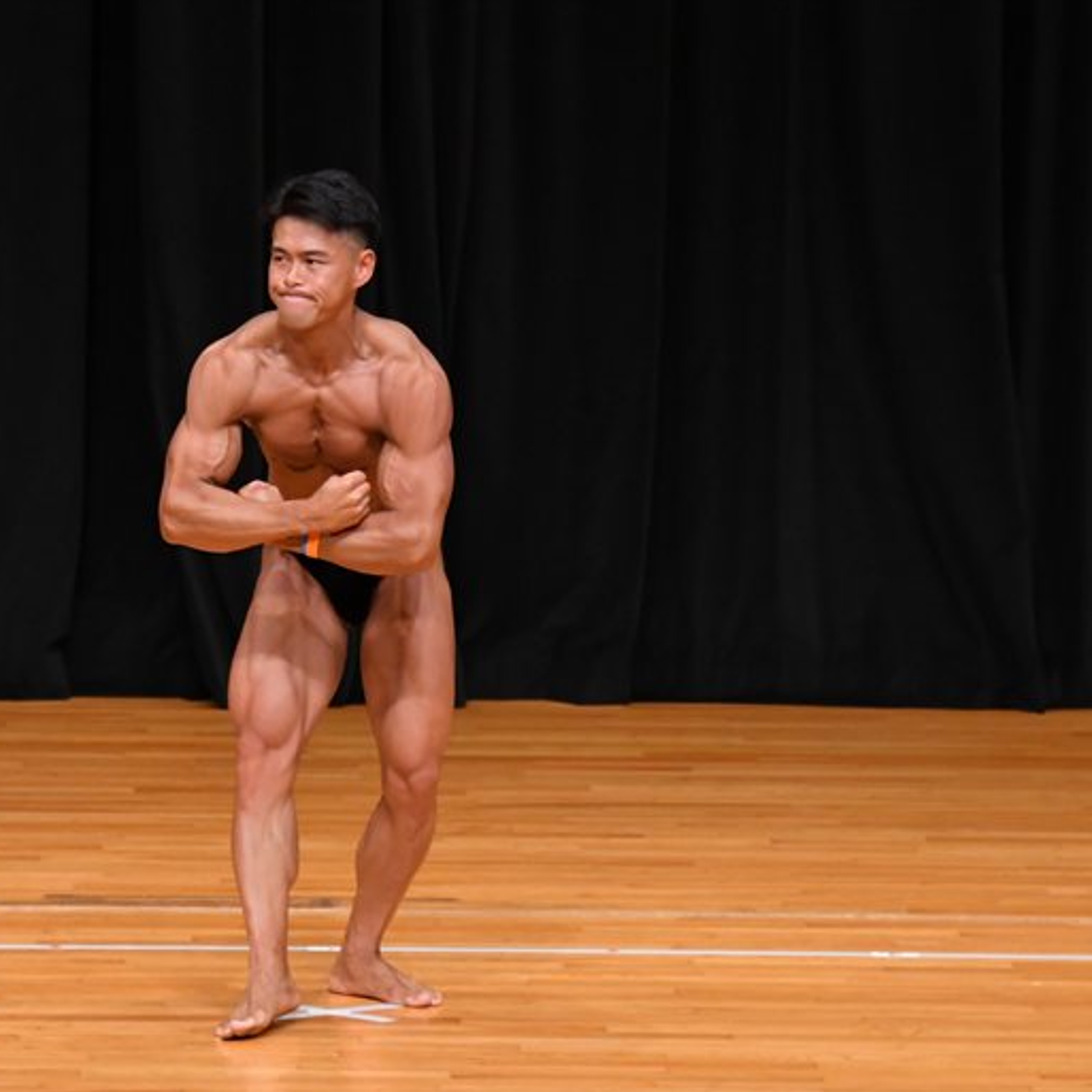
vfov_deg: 4.8
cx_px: 320
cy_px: 547
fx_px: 13063
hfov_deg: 4.8
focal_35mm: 366
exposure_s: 1/400
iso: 3200
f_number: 5.6
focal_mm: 190
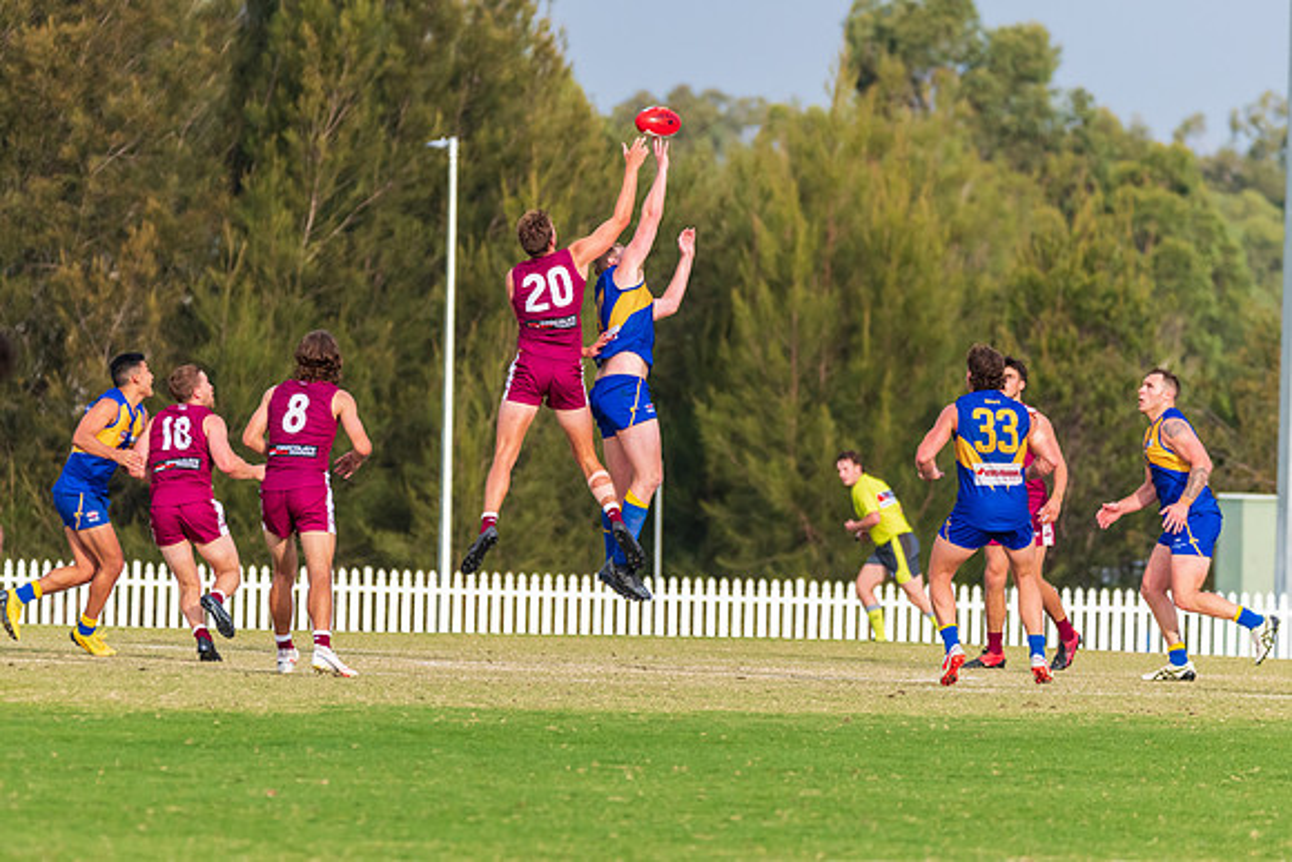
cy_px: 436
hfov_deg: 5.3
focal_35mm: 388
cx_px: 626
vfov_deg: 3.5
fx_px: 13920
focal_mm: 320
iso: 800
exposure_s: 1/2000
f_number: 5.6
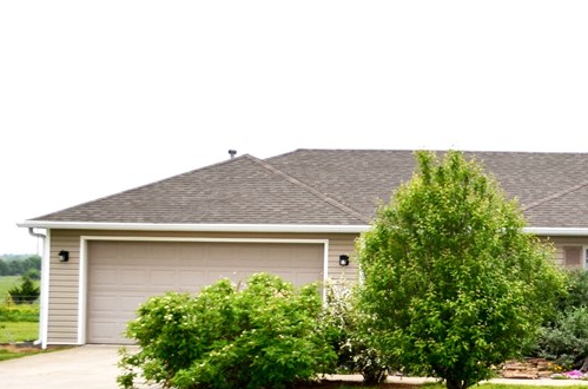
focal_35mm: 72
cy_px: 183
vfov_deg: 18.8
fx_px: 1173
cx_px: 551
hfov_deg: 27.0
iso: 200
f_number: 4
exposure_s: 1/200
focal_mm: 22
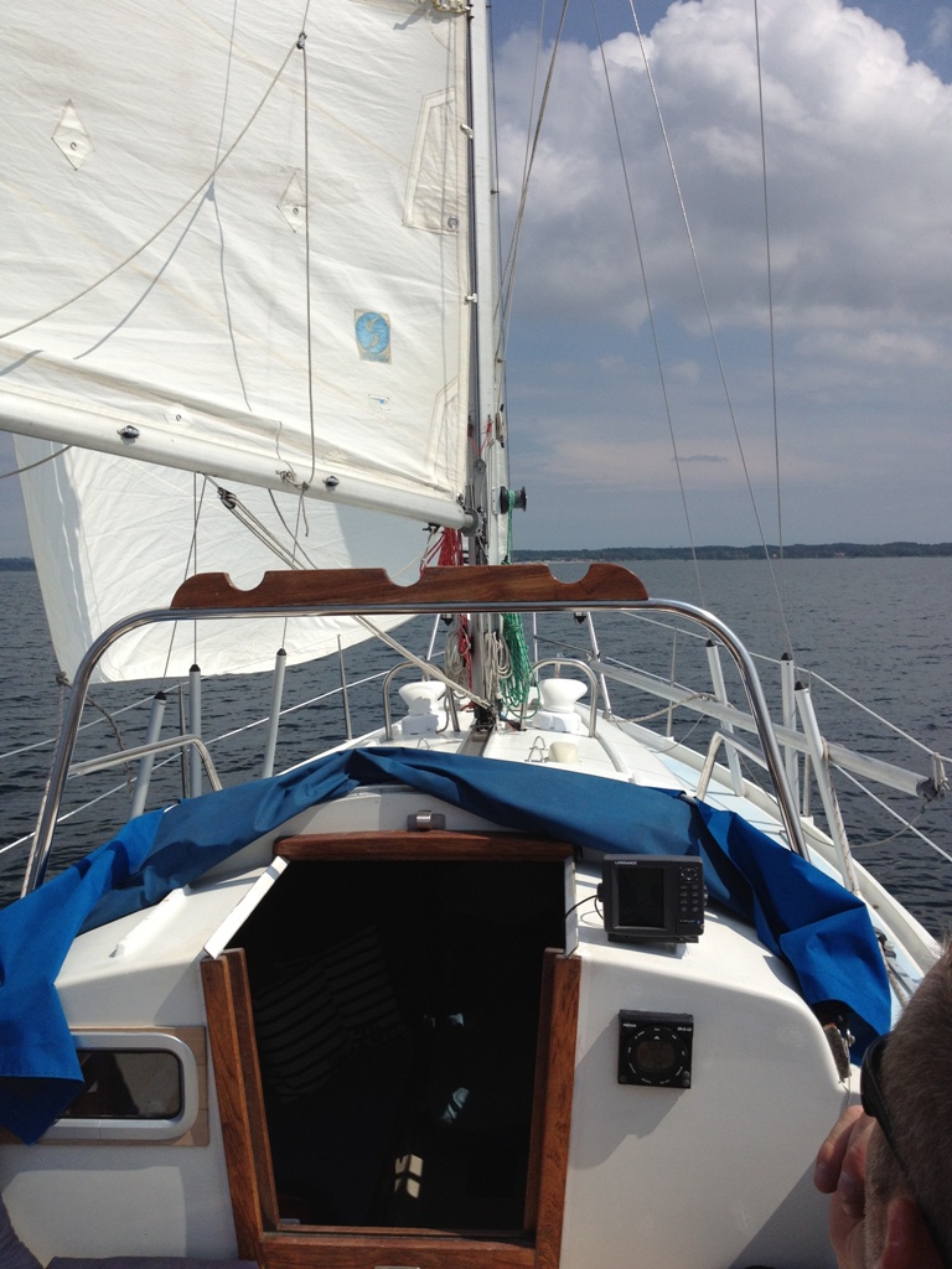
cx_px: 476
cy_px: 634
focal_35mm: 35
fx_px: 1283
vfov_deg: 52.6
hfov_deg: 40.7
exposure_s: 1/3953
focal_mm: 4.28
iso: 64
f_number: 2.4
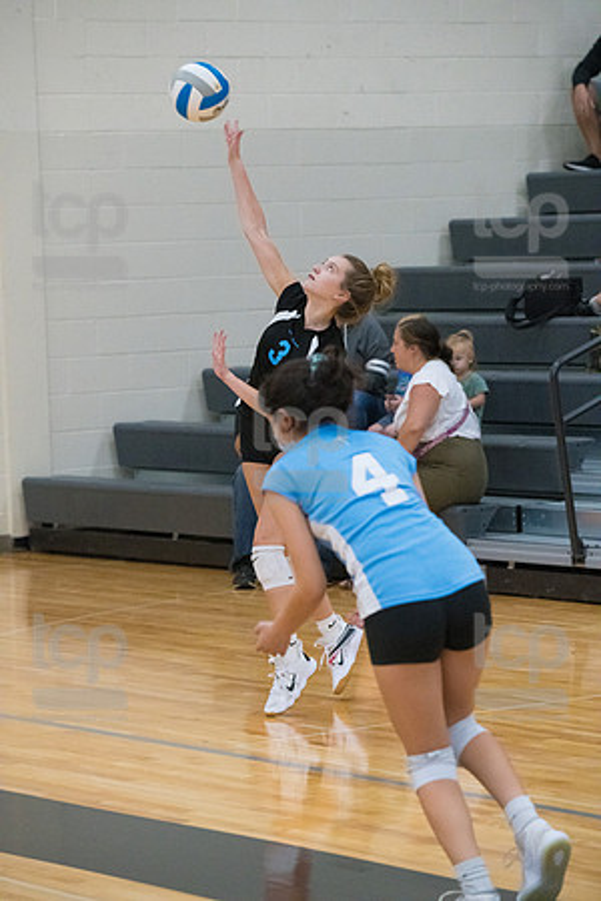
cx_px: 300
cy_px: 450
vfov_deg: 14.2
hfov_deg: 9.5
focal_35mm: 145
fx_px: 3631
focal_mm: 145
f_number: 4.5
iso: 6400
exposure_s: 1/1000
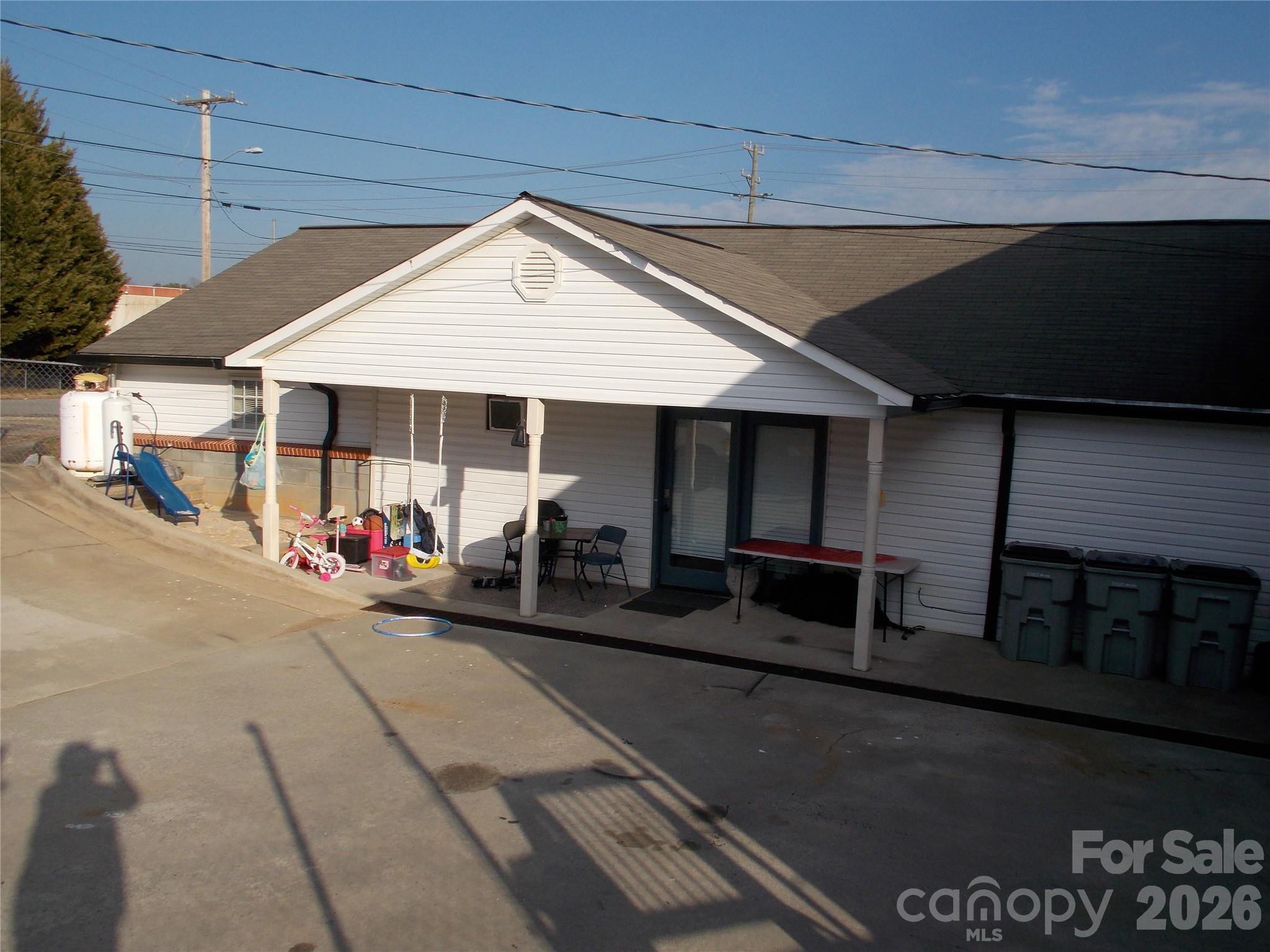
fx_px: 1101
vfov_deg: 46.8
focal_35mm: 30
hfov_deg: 60.0
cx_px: 635
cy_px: 476
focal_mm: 5.3
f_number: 3.3
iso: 80
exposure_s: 1/1250
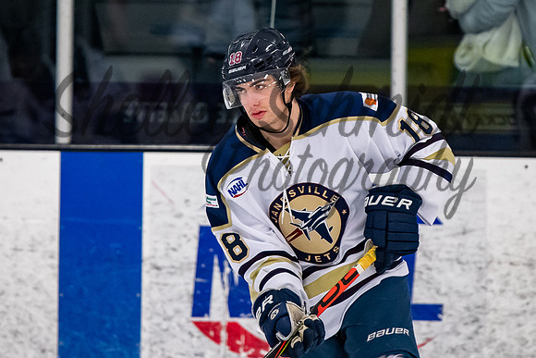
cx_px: 261
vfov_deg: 2.7
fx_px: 7592
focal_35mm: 510
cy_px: 66
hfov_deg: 4.0
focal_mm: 200
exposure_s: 1/800
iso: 2000
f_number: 3.2
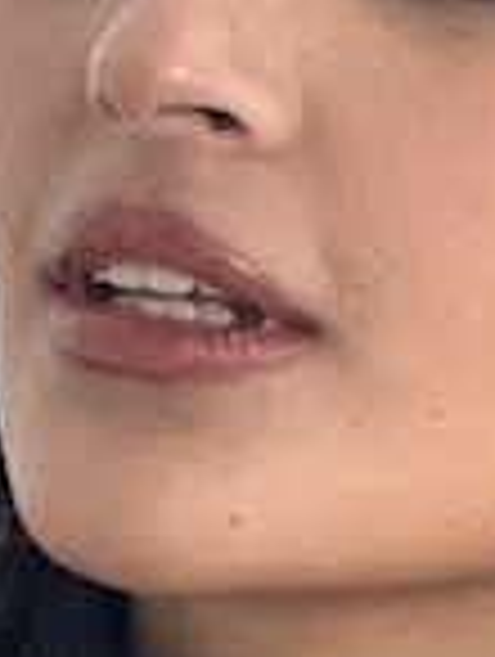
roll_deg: +0.6
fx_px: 9981
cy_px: 1516
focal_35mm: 525
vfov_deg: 3.7
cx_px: -502
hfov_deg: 2.8
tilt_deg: -19.3
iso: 160
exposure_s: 1/99
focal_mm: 9
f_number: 2.8
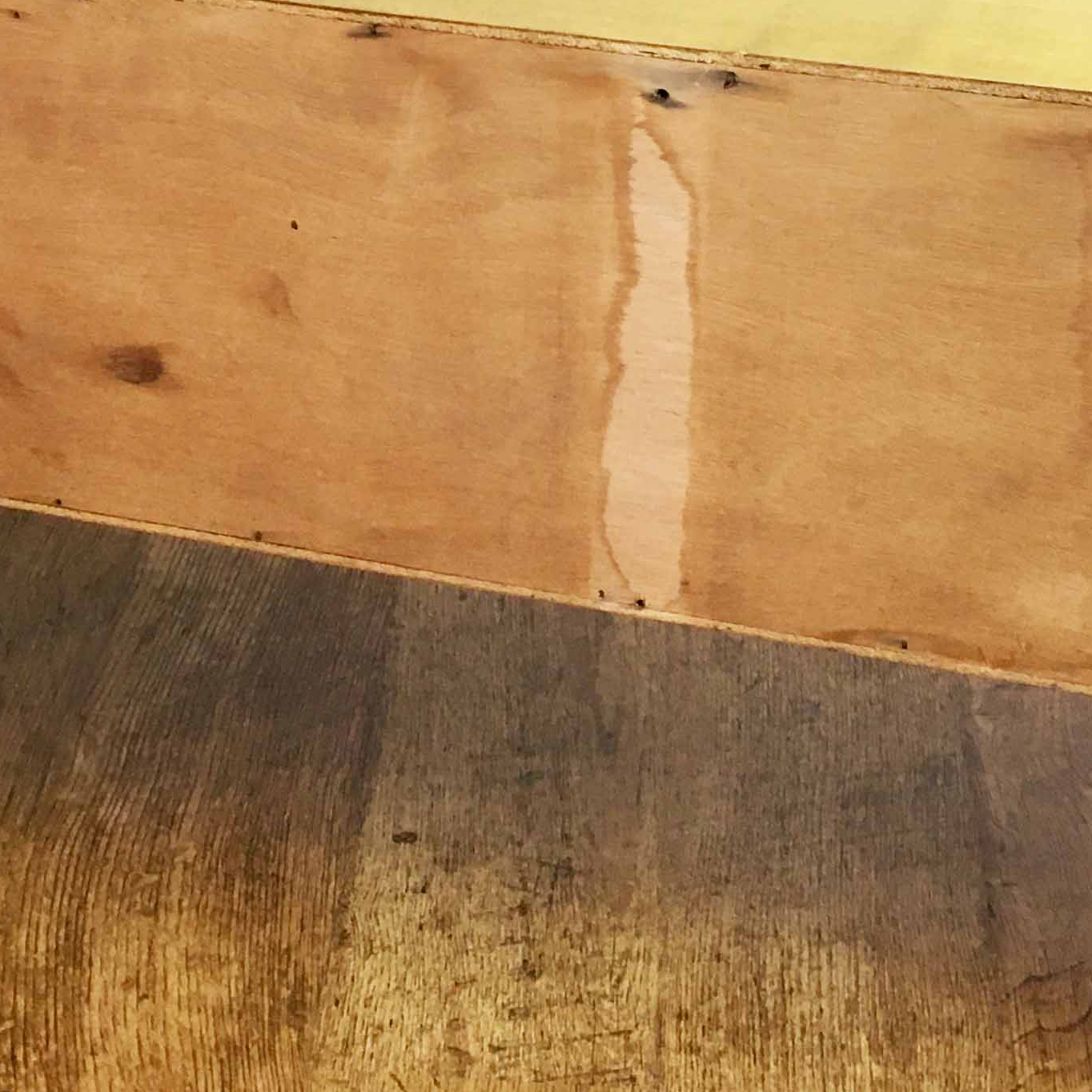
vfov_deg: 23.0
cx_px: 386
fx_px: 2677
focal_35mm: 75
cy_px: 427
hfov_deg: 23.0
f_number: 2.2
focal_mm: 4.15
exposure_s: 1/33
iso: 100
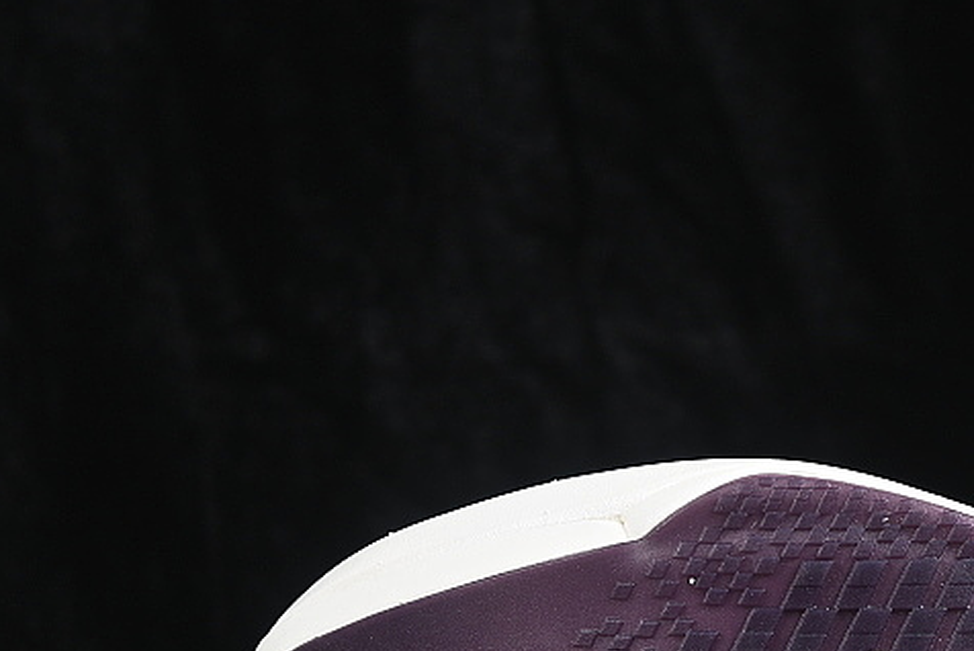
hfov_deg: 11.9
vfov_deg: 8.0
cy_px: 655
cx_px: 999
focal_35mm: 170
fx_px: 4602
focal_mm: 50
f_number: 7.1
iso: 160
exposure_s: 1/60
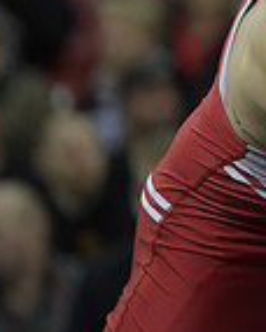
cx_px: 644
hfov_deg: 2.2
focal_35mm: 707
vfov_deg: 2.7
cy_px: -47
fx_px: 6943
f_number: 2.8
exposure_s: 1/1250
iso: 4000
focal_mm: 185
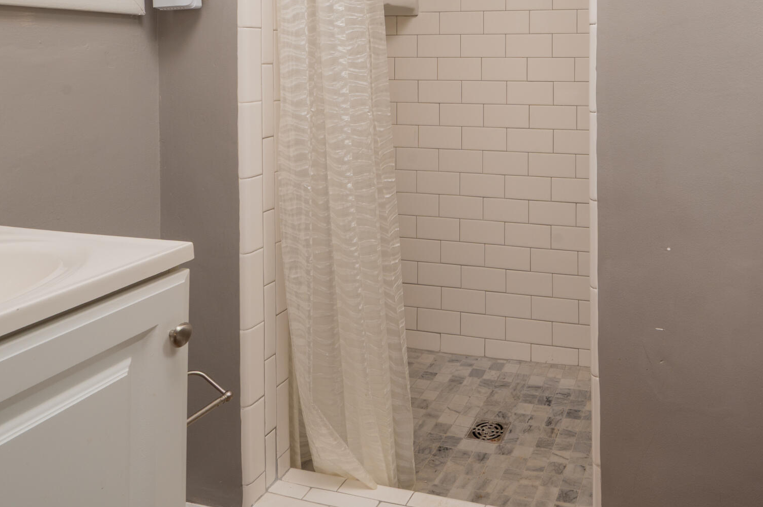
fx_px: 593
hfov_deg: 63.4
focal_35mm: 28
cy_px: 50
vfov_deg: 42.5
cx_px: 526
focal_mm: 14
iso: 100
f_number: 11
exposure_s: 1/8
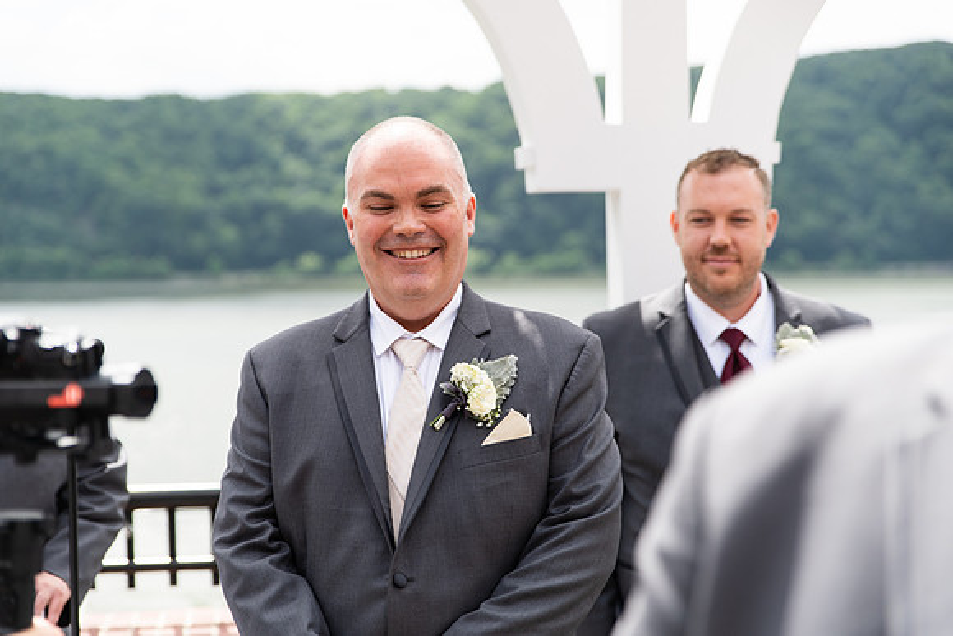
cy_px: 318
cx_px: 476
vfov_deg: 19.5
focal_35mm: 70
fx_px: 1853
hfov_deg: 28.8
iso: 125
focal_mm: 70
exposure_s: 1/1600
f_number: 2.8
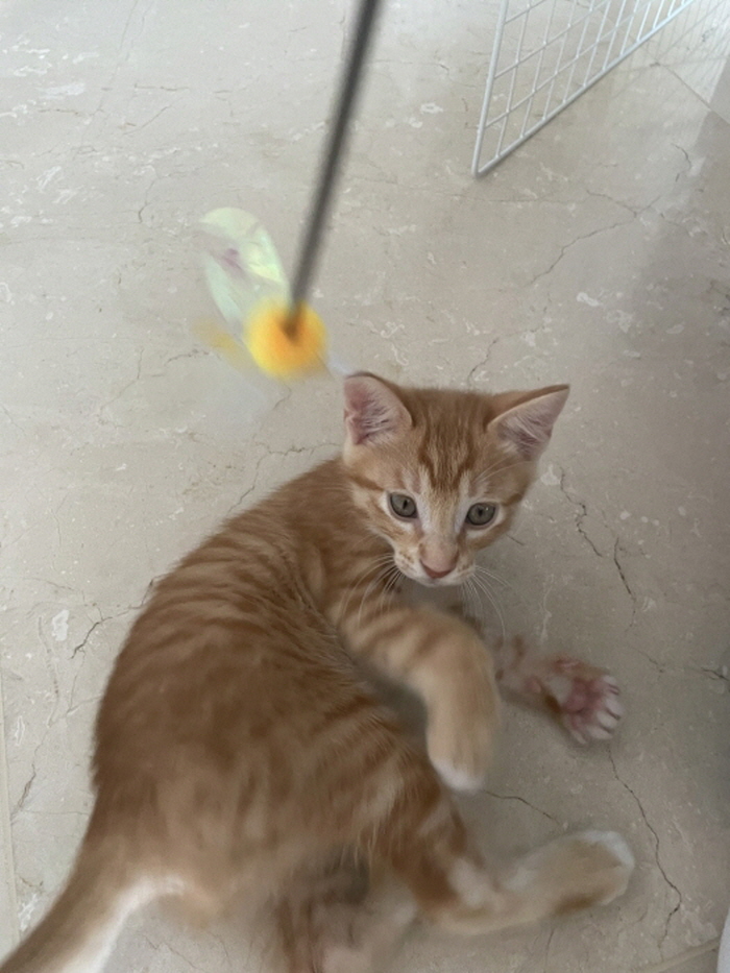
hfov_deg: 53.1
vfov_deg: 67.3
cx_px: 365
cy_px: 486
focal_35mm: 26
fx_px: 731
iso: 160
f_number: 1.6
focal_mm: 4.2
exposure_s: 1/60
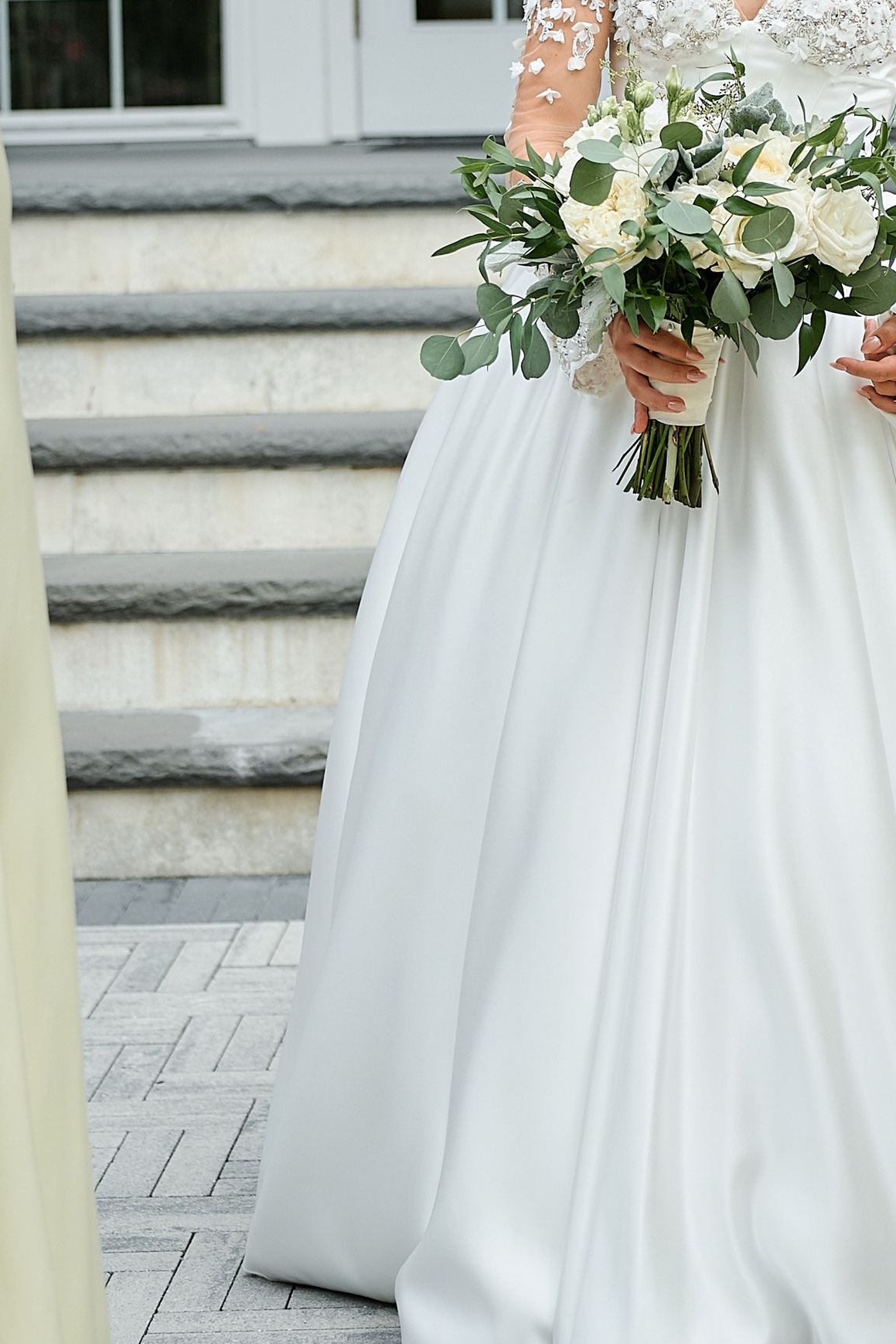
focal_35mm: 106
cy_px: 129
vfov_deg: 18.9
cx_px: 806
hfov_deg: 12.8
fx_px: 3958
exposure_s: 1/3200
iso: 400
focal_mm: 48
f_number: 2.8
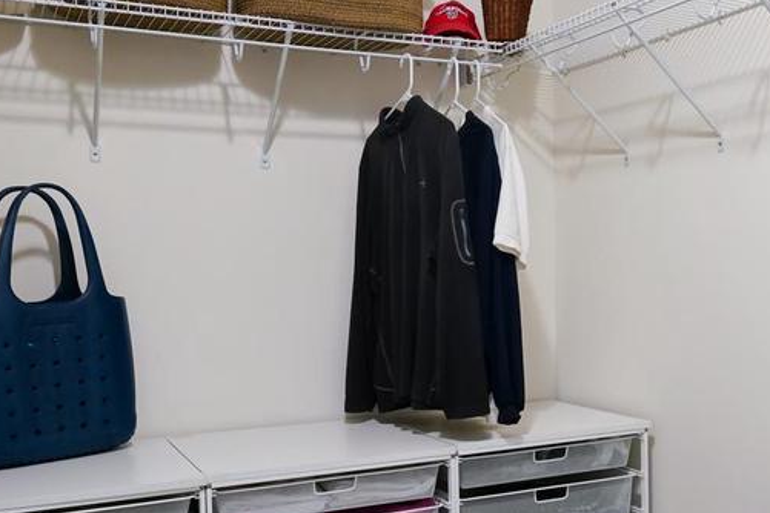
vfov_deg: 29.2
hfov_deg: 41.3
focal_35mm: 46
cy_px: 309
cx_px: 595
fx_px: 984
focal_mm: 16
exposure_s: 1/30
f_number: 4
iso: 1000
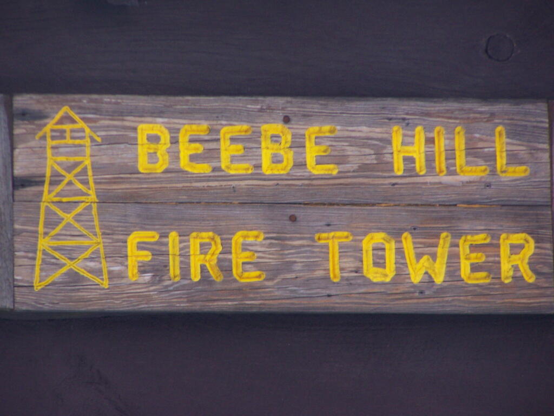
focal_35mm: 380
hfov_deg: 5.2
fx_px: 6082
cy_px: 208
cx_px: 277
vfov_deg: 3.9
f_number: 3.7
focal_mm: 63
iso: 140
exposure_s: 1/125
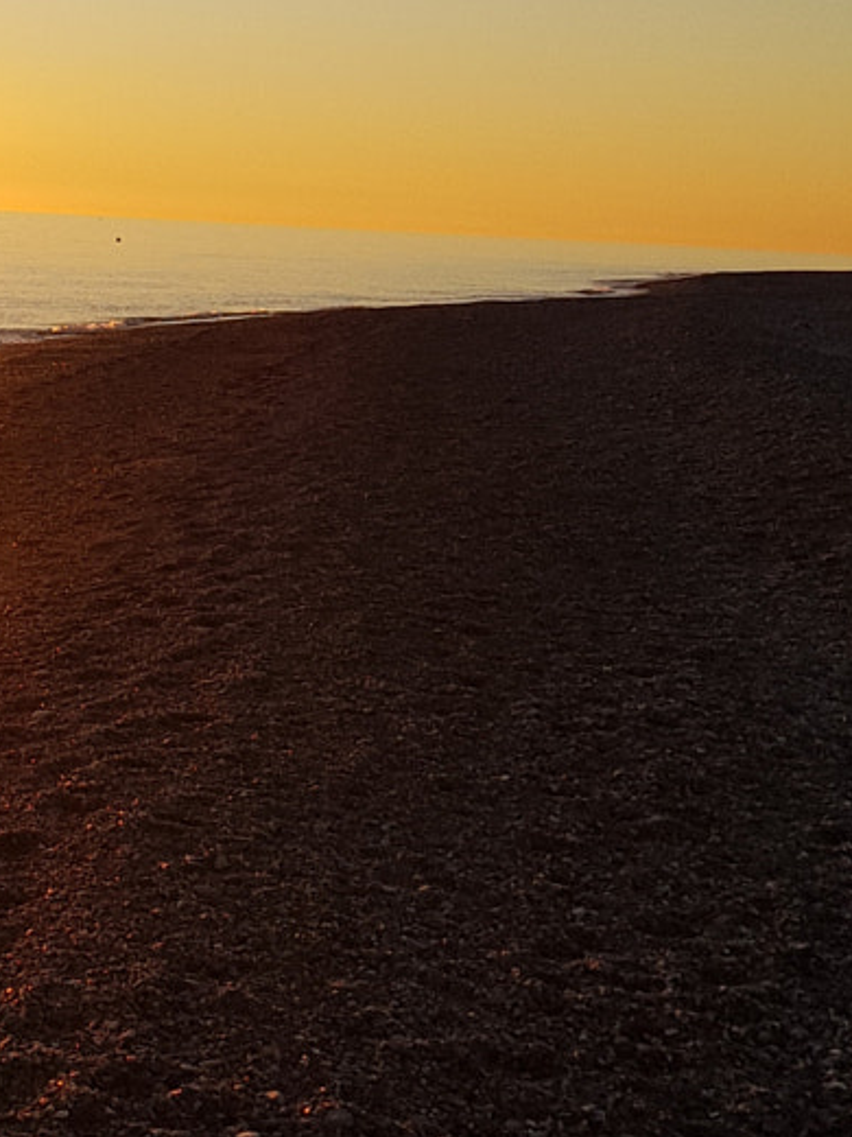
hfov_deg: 16.8
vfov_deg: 24.3
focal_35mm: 80
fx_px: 2625
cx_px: -415
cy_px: 343
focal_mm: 4.2
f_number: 1.7
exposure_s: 1/1524
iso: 40
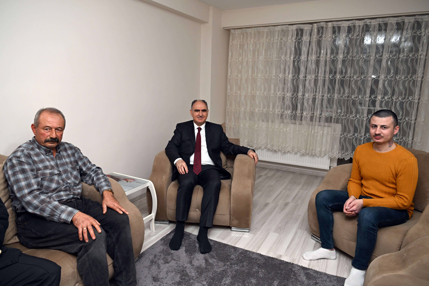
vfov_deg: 53.1
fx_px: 286
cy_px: 143
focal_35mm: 24
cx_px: 214
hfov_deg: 73.7
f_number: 4.5
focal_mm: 24
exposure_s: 1/125
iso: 1250
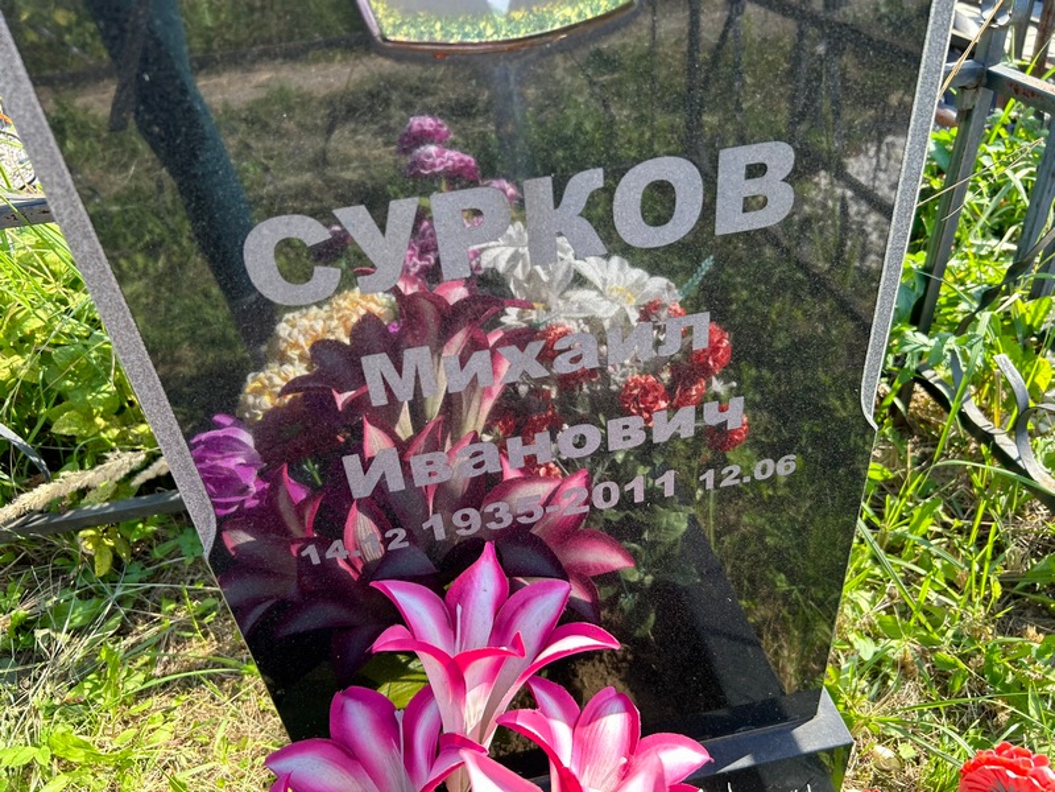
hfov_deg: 67.3
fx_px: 792
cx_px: 528
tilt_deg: -38.3
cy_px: 396
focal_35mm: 26
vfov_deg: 53.1
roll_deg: +8.0
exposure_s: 1/521
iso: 50
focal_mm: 5.7
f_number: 1.5
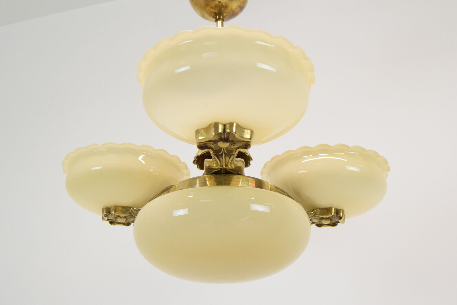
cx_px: 228
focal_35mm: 45
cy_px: 152
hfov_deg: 43.6
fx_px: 572
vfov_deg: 29.9
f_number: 8
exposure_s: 1/250
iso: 1600
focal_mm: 30
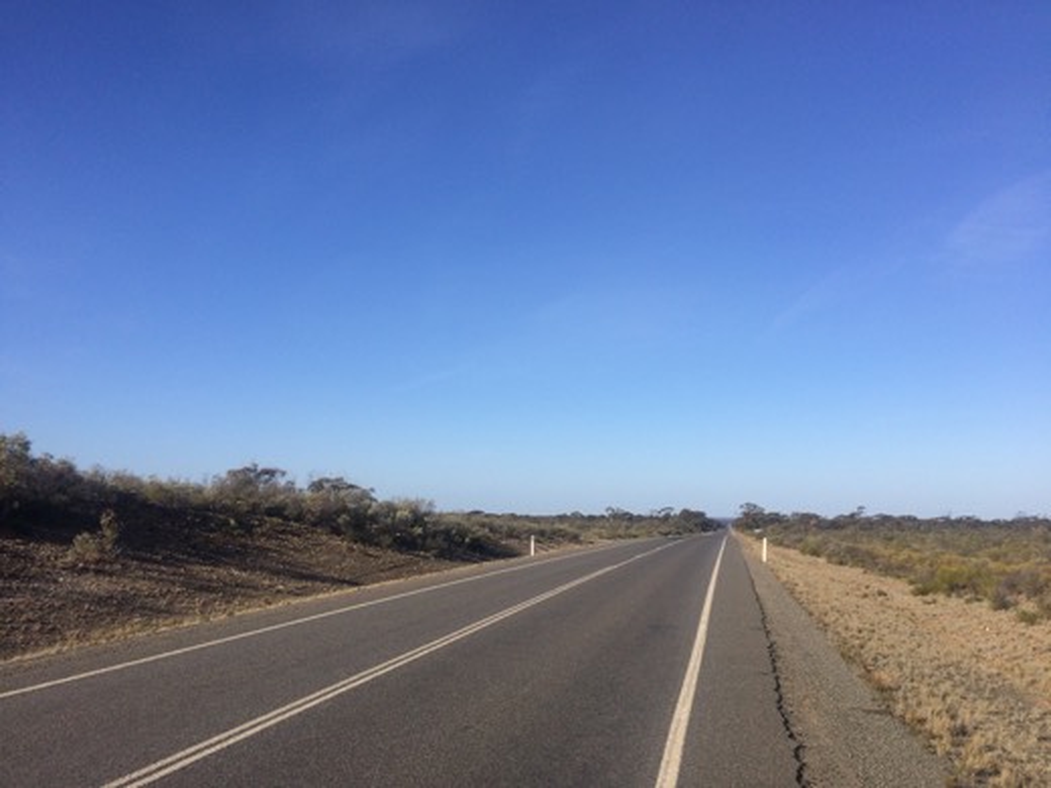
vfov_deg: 48.2
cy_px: 394
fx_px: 880
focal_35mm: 29
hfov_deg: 61.7
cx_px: 526
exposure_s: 1/2564
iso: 32
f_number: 2.2
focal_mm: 4.15
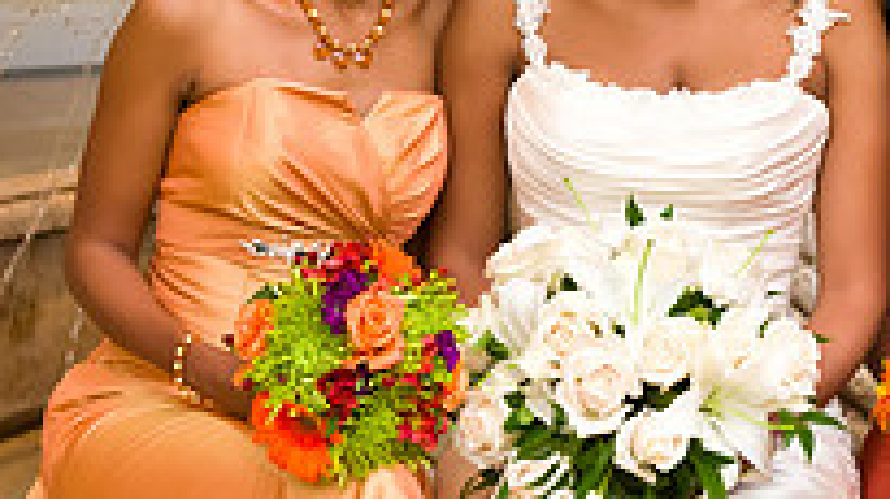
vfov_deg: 8.5
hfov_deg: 15.1
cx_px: 664
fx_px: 3349
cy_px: 0
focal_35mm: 142
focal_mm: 48
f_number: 4
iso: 1600
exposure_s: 1/50
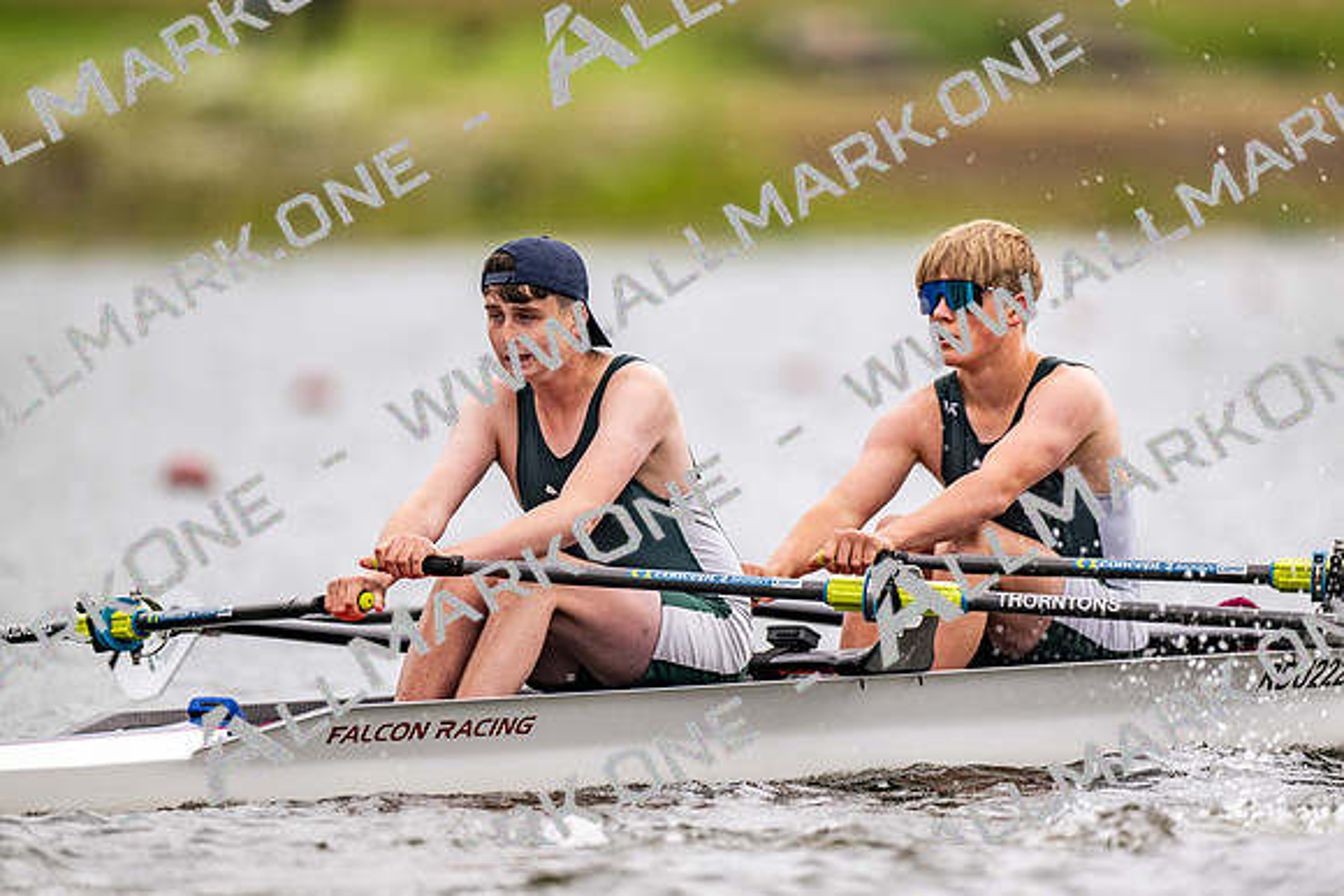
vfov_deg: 2.3
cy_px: 448
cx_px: 672
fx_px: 22404
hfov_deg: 3.4
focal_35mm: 600
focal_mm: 600
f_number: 4
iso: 320
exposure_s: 1/2500
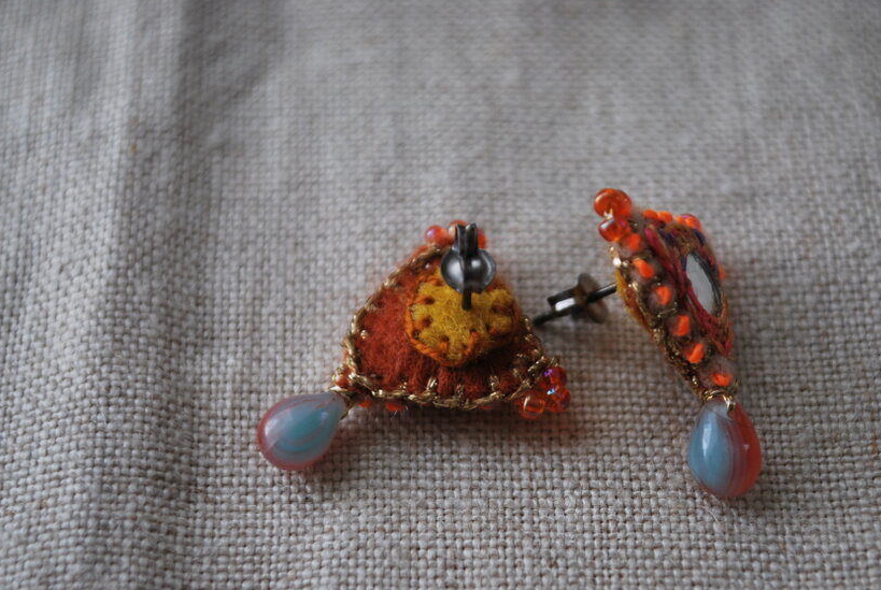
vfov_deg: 16.3
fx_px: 2059
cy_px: 333
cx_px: 482
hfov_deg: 24.1
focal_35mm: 84
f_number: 5.6
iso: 200
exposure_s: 1/80
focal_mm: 48
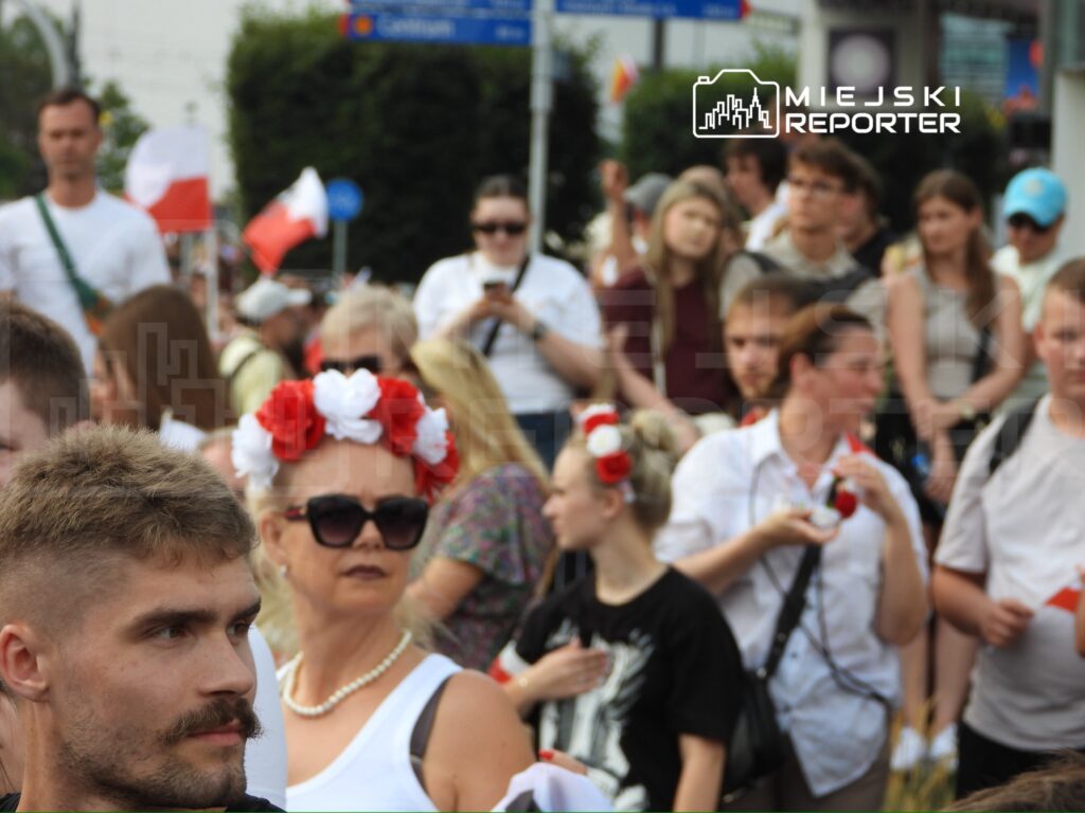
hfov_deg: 7.2
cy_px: 406
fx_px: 8620
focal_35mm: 275
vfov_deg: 5.4
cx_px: 542
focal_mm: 49.5
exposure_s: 1/250
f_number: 4.5
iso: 100
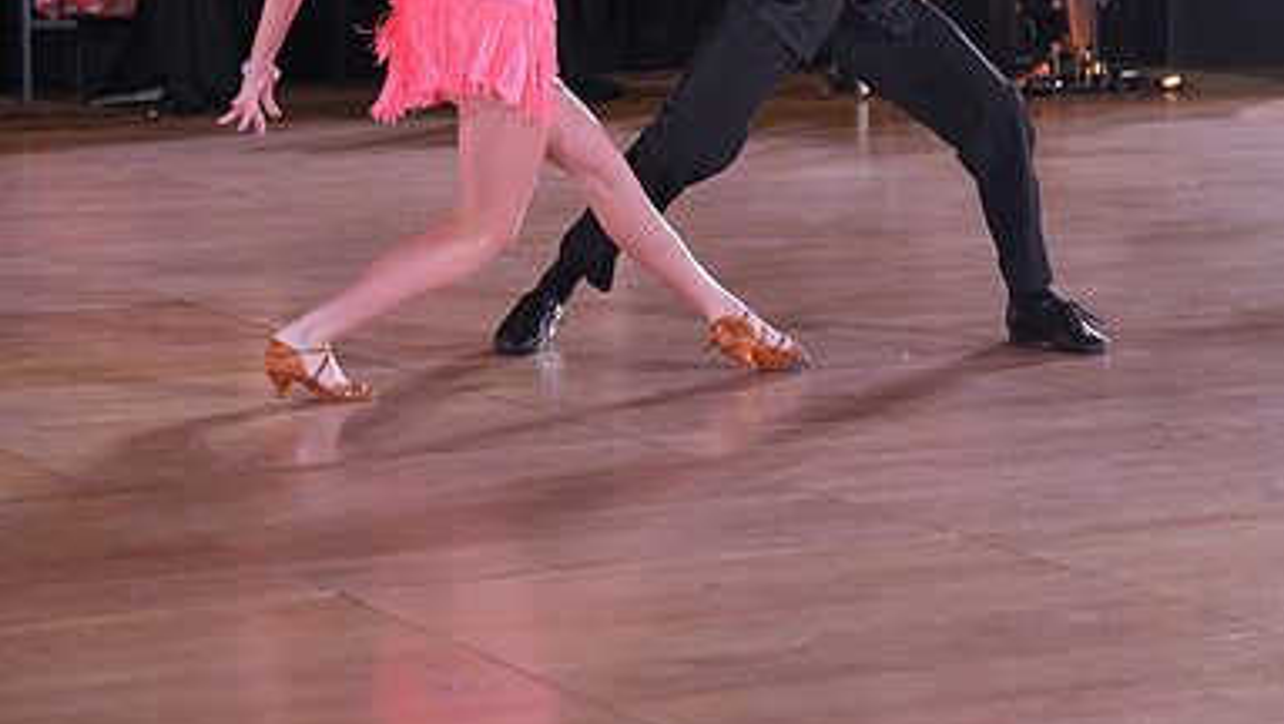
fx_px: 3782
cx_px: 645
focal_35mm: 111
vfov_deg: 10.8
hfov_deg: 19.3
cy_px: -134
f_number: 4
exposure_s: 1/500
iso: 2000
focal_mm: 70
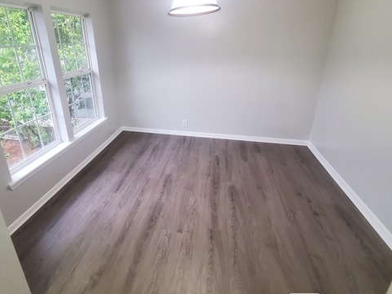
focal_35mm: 18
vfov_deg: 71.0
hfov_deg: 86.2
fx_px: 204
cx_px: 148
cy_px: 122
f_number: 2.2
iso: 500
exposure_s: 1/40
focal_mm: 1.8
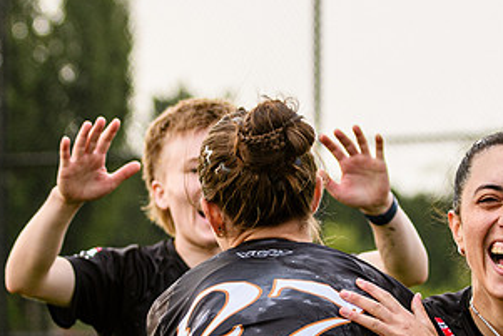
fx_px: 3956
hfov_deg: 7.3
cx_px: 321
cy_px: 187
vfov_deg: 4.9
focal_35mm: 283
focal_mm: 70
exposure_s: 1/1250
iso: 250
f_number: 3.2
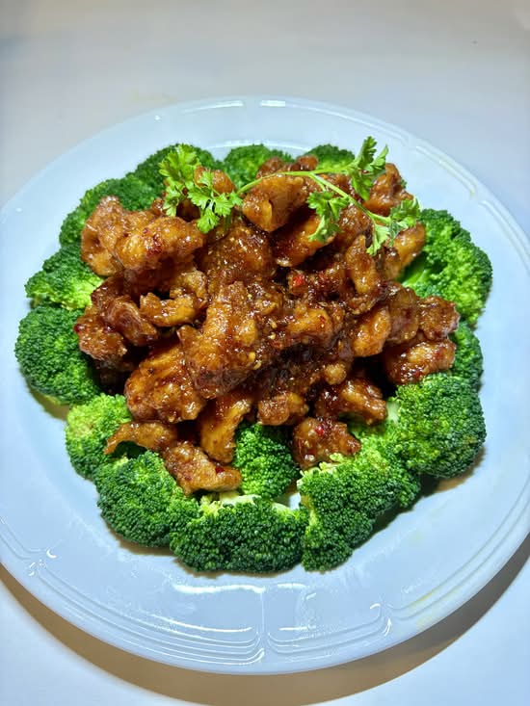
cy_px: 353
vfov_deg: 67.3
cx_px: 265
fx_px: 531
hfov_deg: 53.1
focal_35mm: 26
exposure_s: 1/60
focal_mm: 5.96
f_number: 1.6
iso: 320
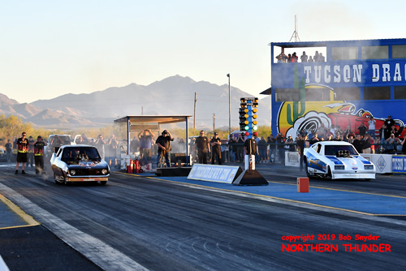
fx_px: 1185
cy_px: 136
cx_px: 203
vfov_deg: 13.1
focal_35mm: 105
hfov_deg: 19.4
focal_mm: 70
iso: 400
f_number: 3.5
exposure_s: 1/800
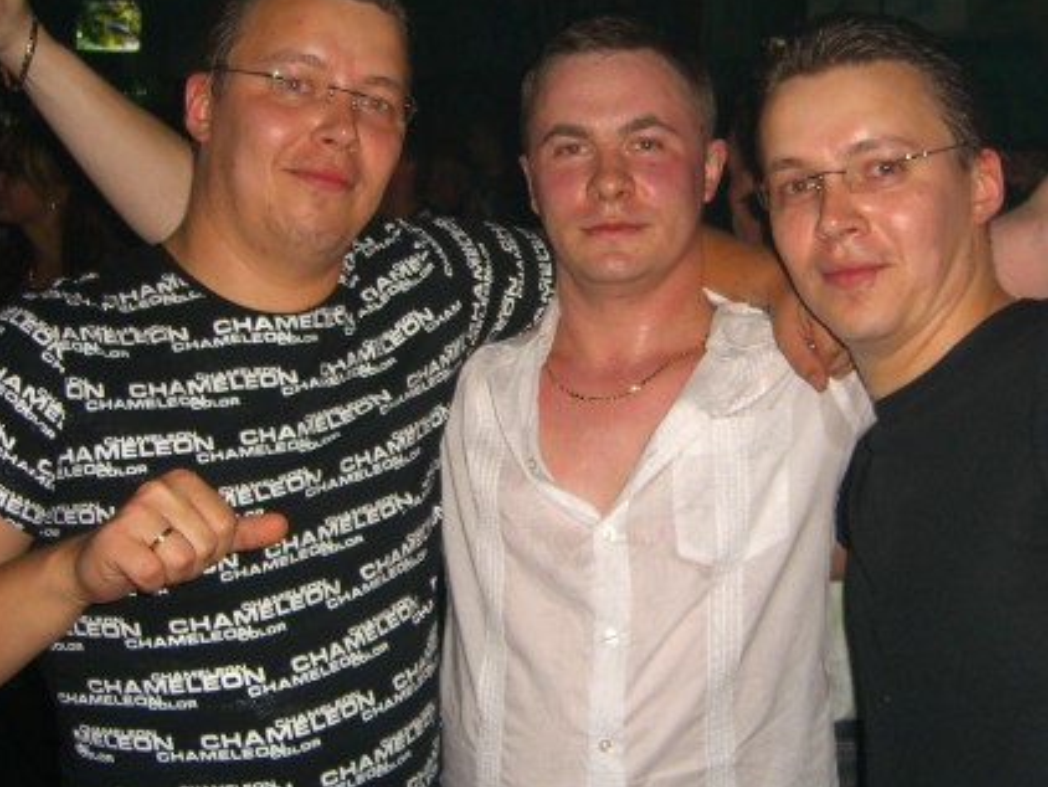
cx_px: 606
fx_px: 1636
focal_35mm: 54
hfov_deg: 35.4
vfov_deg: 27.0
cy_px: 295
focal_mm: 7.9
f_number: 2.8
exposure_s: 1/60
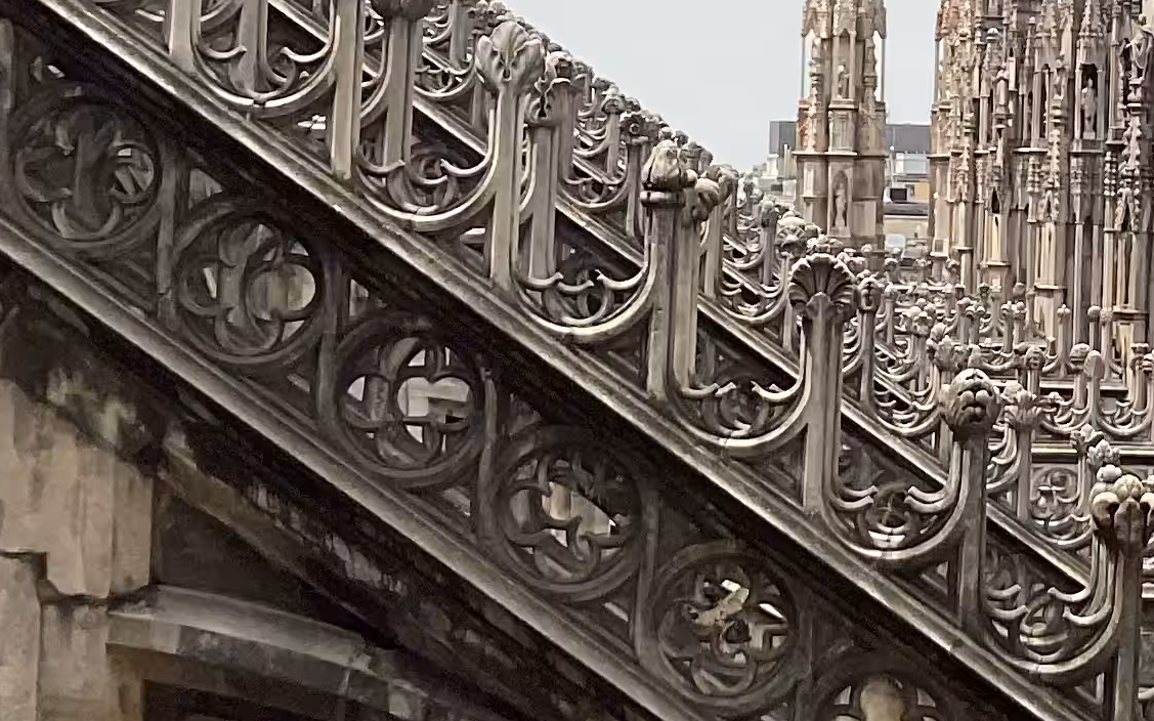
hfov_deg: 18.6
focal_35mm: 110
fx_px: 3459
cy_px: 31
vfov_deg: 11.8
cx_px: 1058
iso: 20
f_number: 1.8
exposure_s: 1/3534
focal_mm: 3
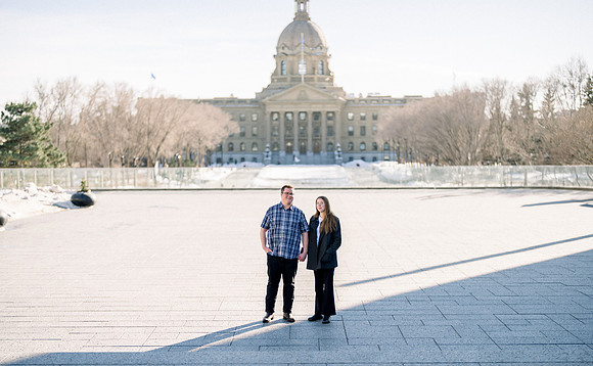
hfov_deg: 37.2
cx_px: 289
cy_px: 208
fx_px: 880
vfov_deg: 23.5
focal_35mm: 55
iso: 100
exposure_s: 1/3200
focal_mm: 50
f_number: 1.2
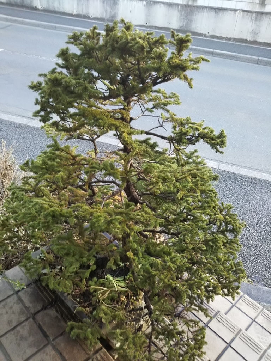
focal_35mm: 30
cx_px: 136
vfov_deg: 60.0
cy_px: 180
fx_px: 313
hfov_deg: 46.8
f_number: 2.2
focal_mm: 4
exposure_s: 1/30
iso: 64
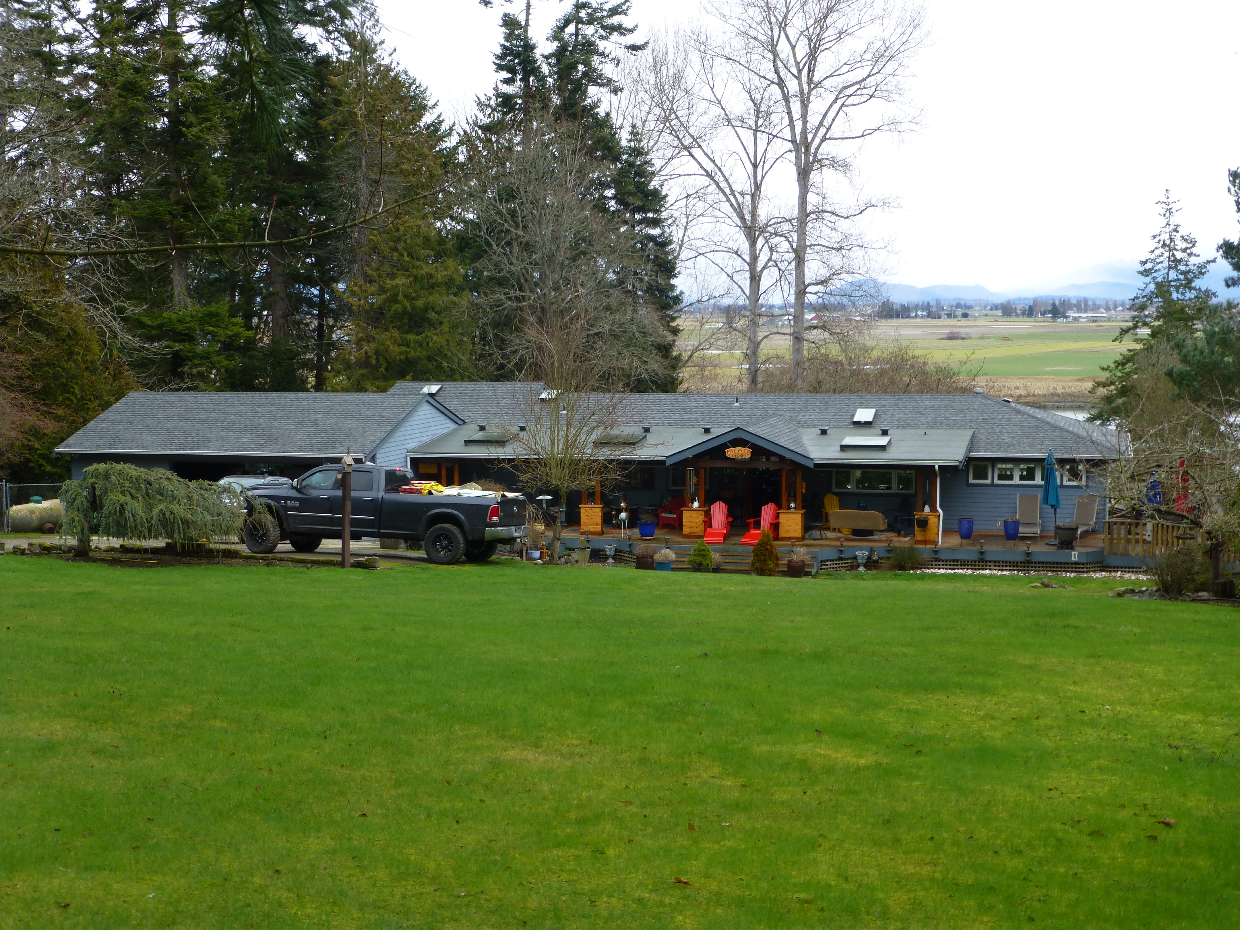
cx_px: 620
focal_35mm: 51
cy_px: 465
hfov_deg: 37.5
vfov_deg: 28.6
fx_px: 1827
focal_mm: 9
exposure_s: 1/160
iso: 100
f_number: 4.4
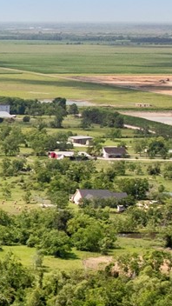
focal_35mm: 152
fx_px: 1232
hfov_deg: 6.9
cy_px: 259
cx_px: -414
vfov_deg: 14.0
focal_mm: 12.29
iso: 200
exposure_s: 1/120
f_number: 2.8
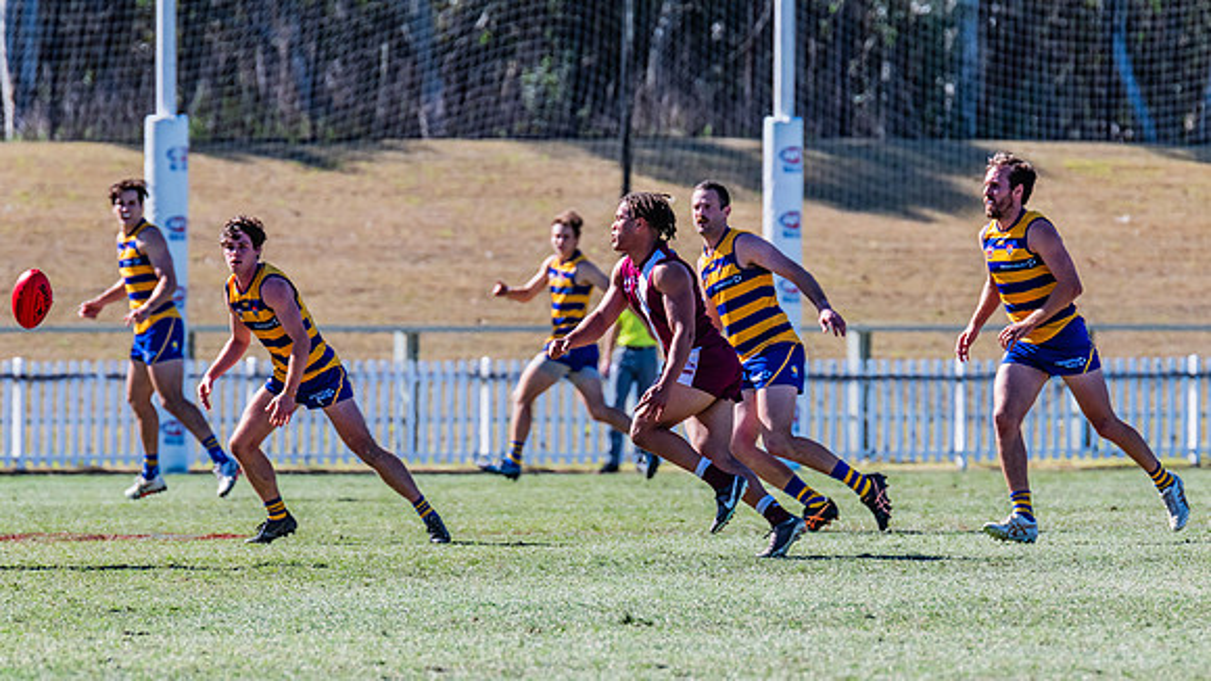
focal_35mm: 465
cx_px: 639
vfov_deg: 2.6
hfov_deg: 4.6
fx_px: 14916
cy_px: 426
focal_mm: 420
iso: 800
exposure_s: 1/1600
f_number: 7.1
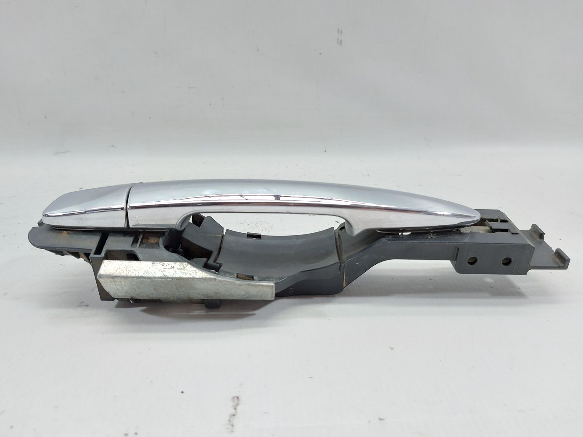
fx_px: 404
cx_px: 292
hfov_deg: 71.6
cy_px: 218
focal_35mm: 24
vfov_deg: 56.8
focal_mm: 5.23
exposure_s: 1/50
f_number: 1.8
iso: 80
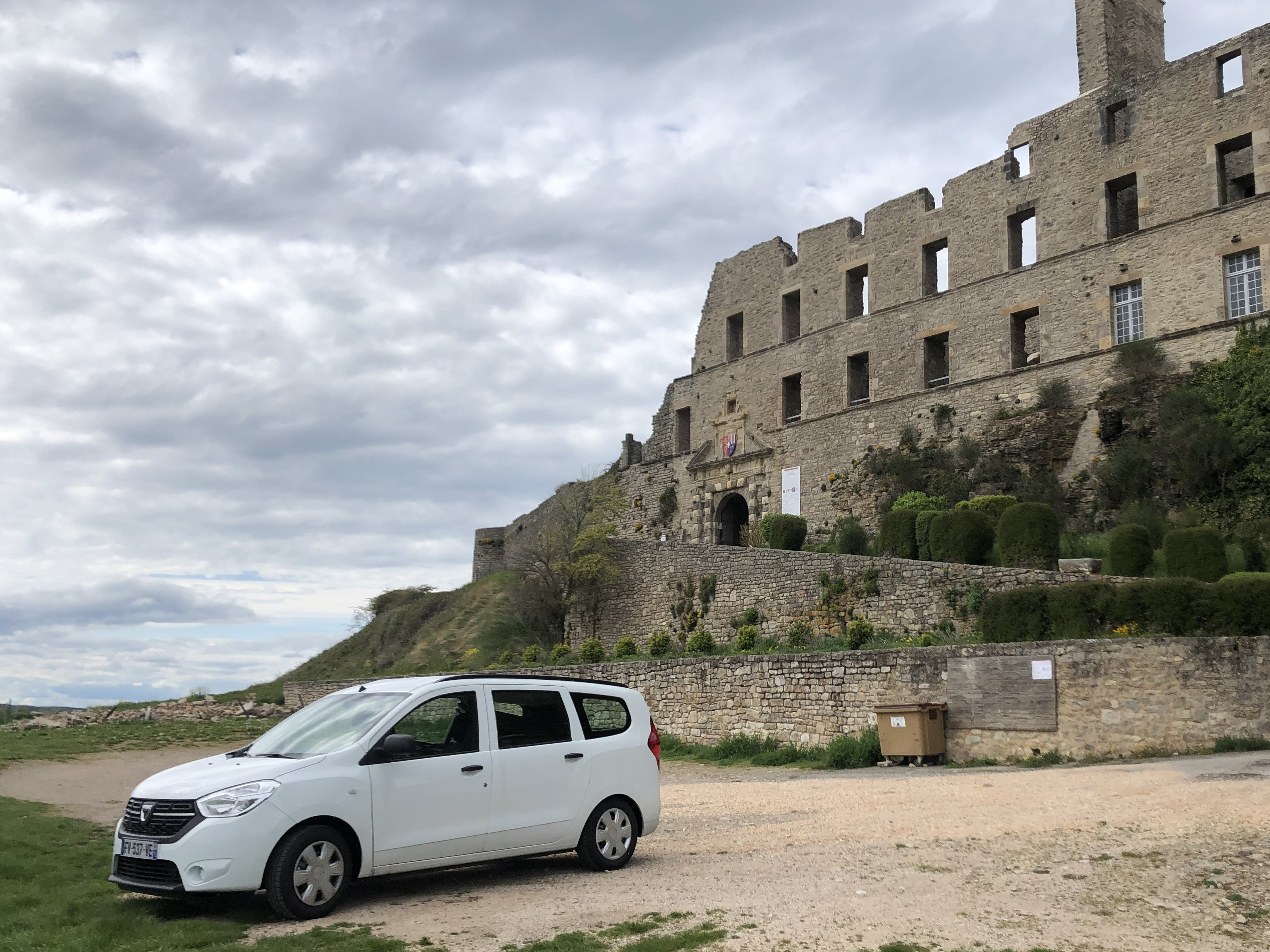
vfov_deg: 42.9
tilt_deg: +10.3
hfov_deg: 55.1
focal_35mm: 33
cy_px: 500
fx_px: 1211
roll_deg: -0.4
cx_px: 732
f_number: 1.8
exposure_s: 1/3040
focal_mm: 4
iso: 20
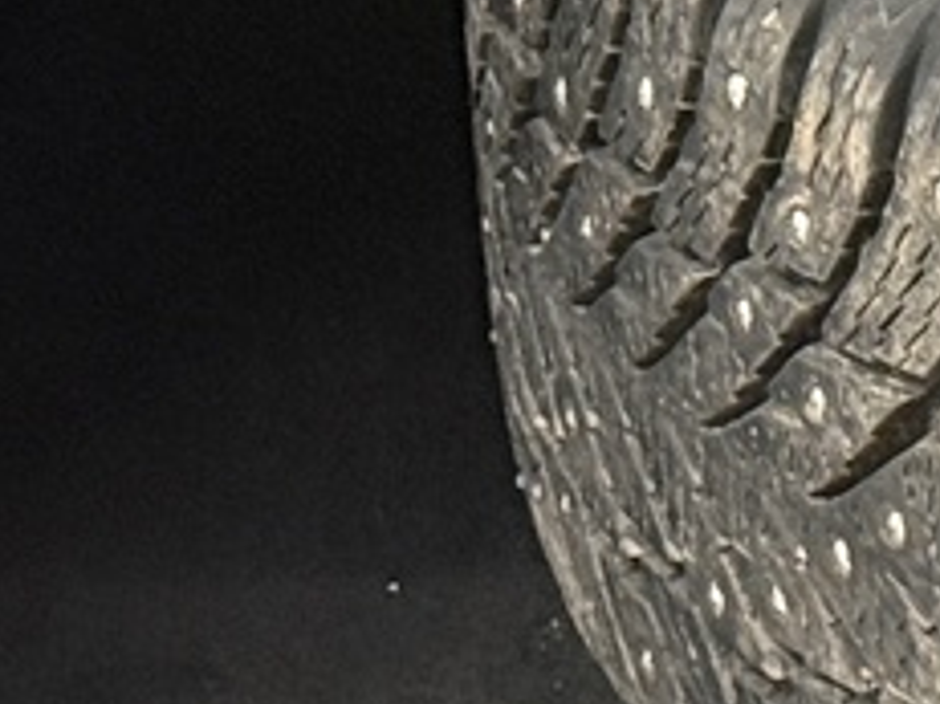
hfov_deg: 6.4
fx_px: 8115
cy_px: 65
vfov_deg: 5.0
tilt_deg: -21.2
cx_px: 2108
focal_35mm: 299
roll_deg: -1.2
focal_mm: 6.76
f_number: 1.78
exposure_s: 1/40
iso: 400
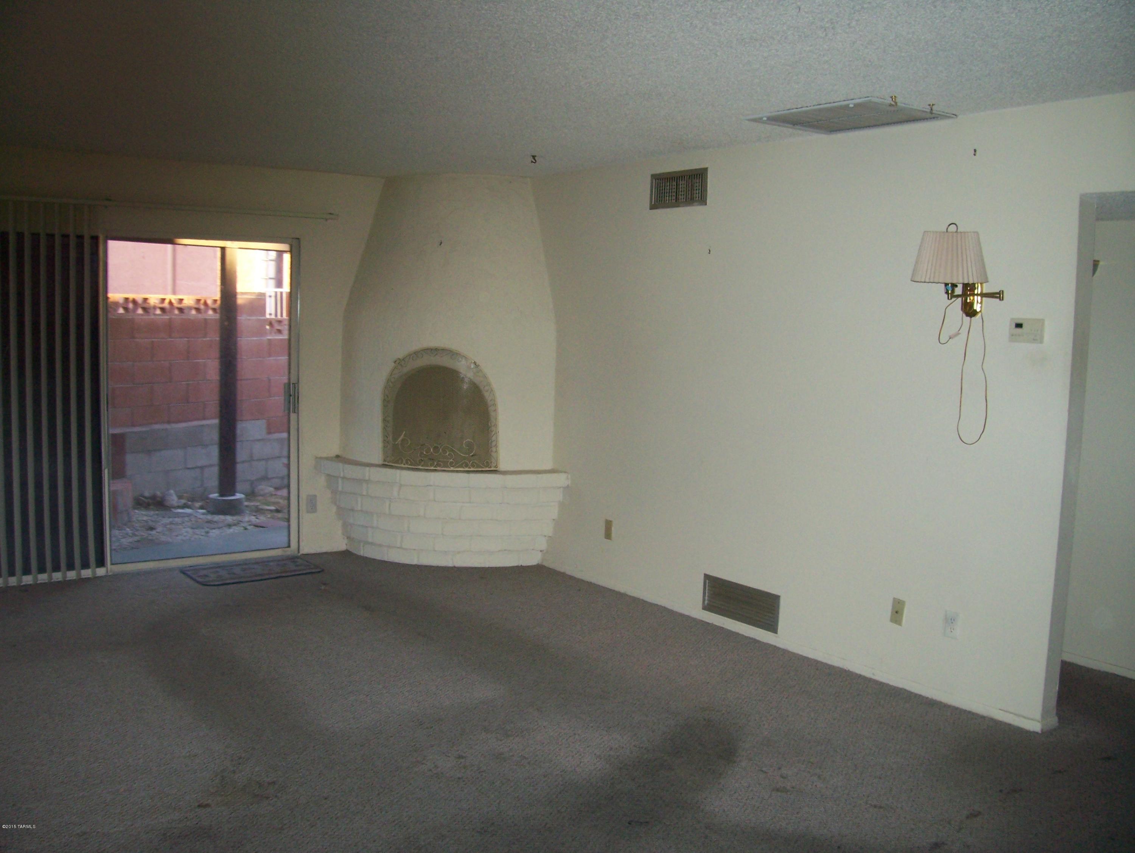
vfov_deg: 41.8
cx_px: 568
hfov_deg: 53.9
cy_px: 426
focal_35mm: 34
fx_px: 1116
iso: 160
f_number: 2.7
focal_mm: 5.6
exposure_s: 1/60
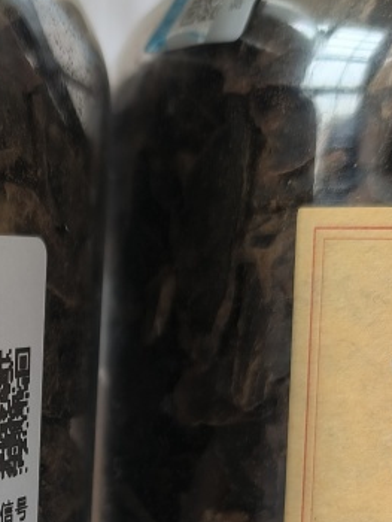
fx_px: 1056
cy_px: 512
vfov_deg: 26.4
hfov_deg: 20.5
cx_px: 27
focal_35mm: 70
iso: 116
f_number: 1.79
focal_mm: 4.69
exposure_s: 1/50
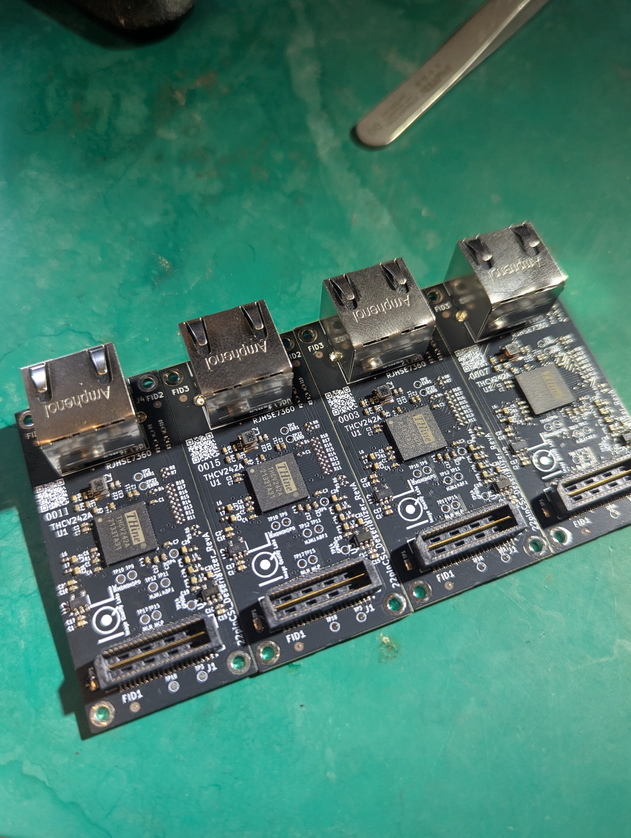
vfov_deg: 65.2
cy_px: 425
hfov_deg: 51.5
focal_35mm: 27
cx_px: 319
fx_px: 655
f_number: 1.85
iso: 128
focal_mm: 6.81
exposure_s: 1/129
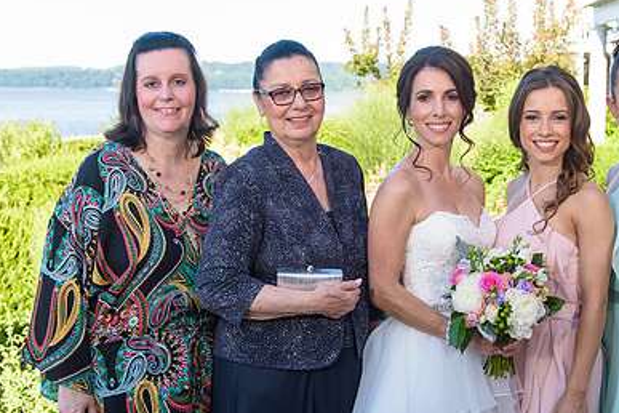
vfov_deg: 21.6
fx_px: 1083
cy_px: 211
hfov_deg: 31.5
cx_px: 433
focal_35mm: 63
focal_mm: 42
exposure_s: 1/250
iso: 200
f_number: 4
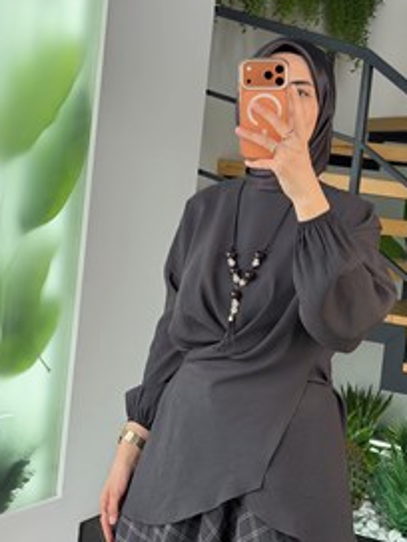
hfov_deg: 20.1
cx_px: 249
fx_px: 1144
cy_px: 254
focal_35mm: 73
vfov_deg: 26.7
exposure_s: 1/198
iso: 100
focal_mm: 6.76
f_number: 1.78
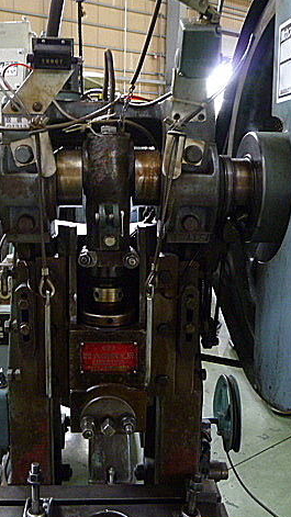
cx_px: 103
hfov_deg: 31.8
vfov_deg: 54.0
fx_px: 507
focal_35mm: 37
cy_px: 260
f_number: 2.8
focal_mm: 4.5
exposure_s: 1/6
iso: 400
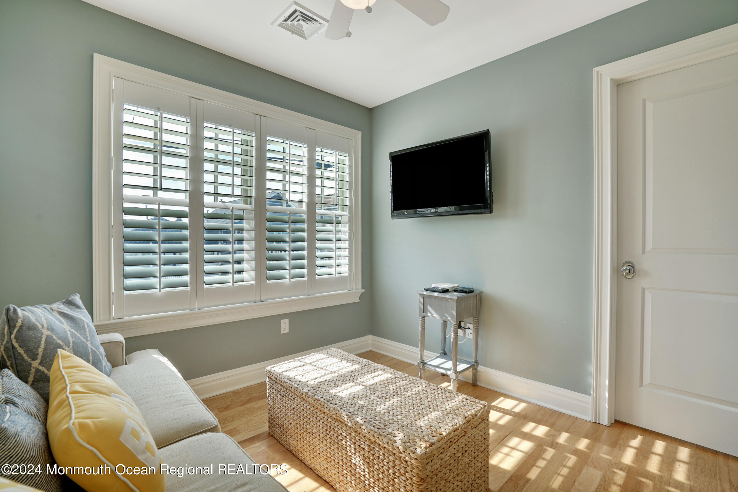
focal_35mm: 16
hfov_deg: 96.7
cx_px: 369
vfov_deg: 73.7
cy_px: 246
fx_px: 328
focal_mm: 16
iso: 200
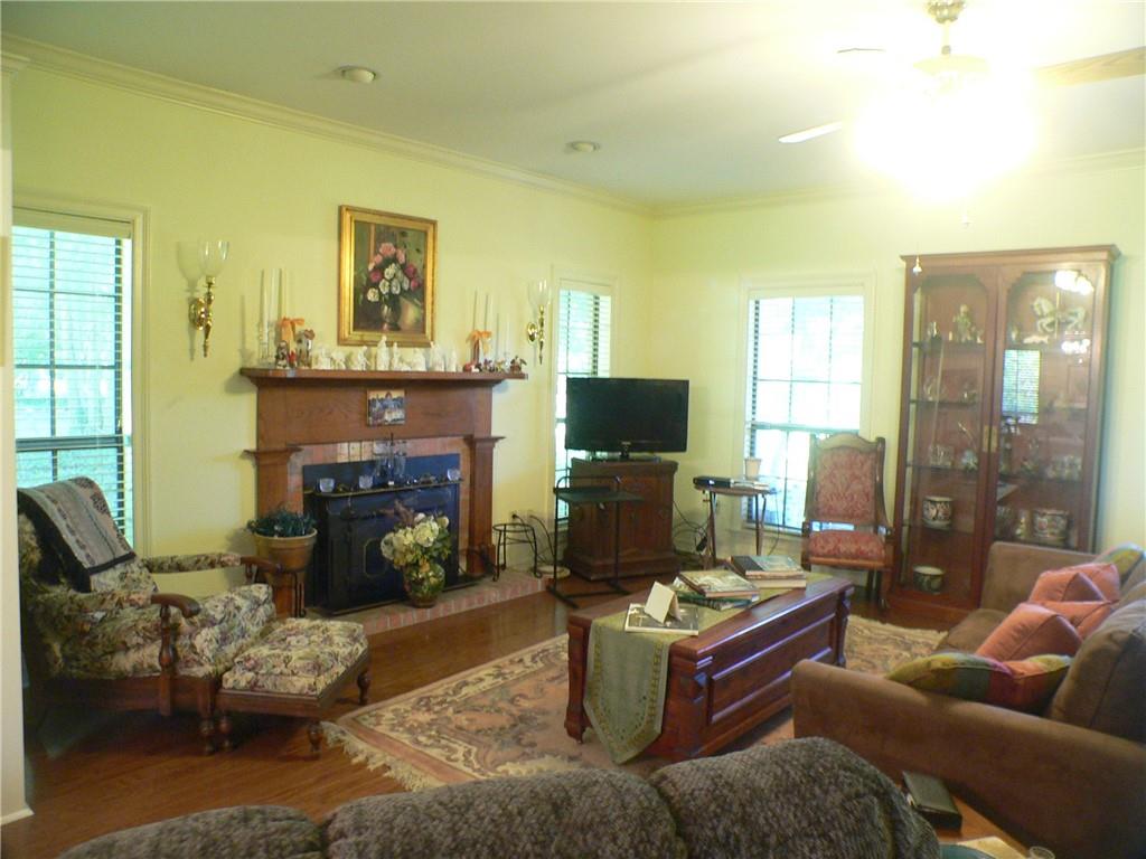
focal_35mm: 36
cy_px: 430
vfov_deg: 39.7
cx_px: 573
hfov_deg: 51.4
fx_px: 1192
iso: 200
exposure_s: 1/5
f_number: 2.8
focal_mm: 6
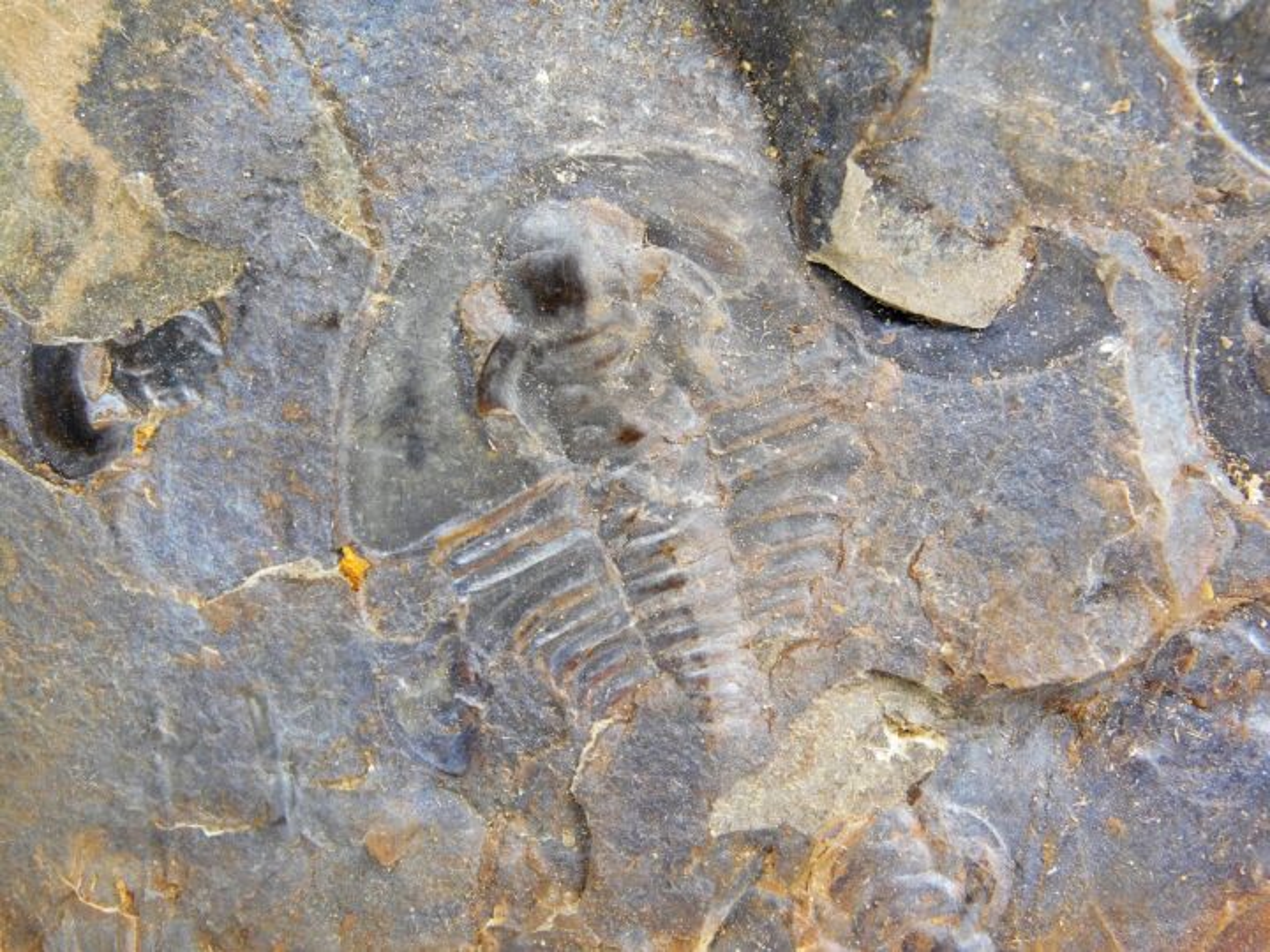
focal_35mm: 184
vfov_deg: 8.1
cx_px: 635
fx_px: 6751
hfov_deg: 10.7
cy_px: 476
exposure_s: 1/80
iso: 125
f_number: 5.4
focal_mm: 32.7
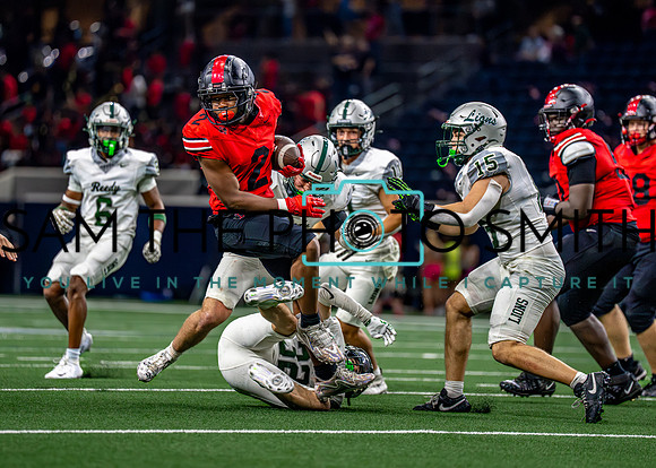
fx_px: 4498
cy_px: 207
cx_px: 322
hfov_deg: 8.3
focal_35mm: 241
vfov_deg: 6.0
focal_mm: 200
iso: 5000
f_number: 2.8
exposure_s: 1/2000
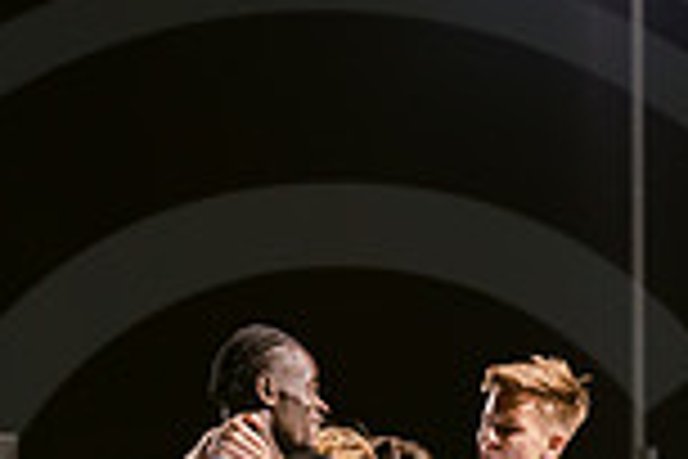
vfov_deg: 5.1
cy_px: 641
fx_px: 5083
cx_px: 319
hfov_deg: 7.7
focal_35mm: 266
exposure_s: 1/250
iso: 2500
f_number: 3.2
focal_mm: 70
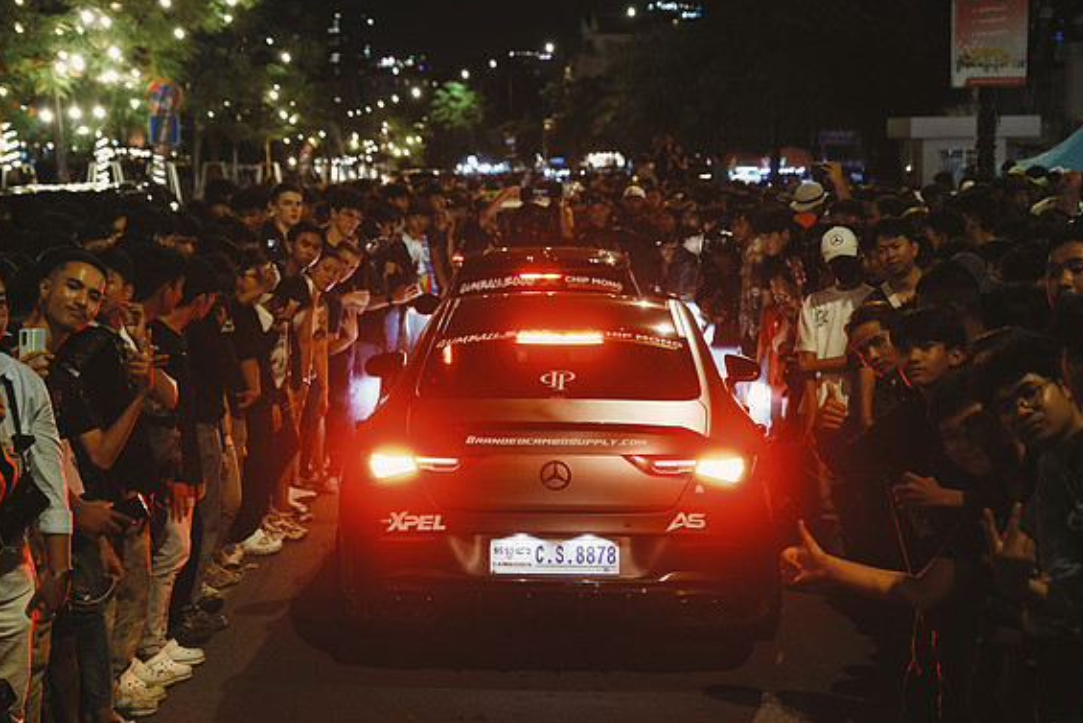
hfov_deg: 27.0
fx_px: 2257
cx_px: 546
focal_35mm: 75
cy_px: 358
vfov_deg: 18.2
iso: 2500
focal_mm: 48.5
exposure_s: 1/60
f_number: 3.2
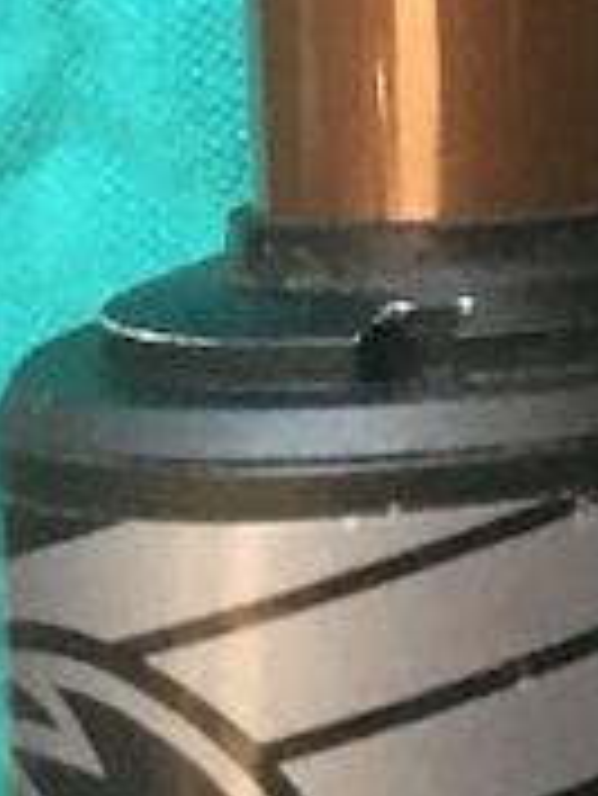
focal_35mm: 131
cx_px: 1268
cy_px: -486
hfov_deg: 10.3
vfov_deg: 13.9
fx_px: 3014
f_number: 2.2
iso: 800
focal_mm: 4.15
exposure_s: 1/17
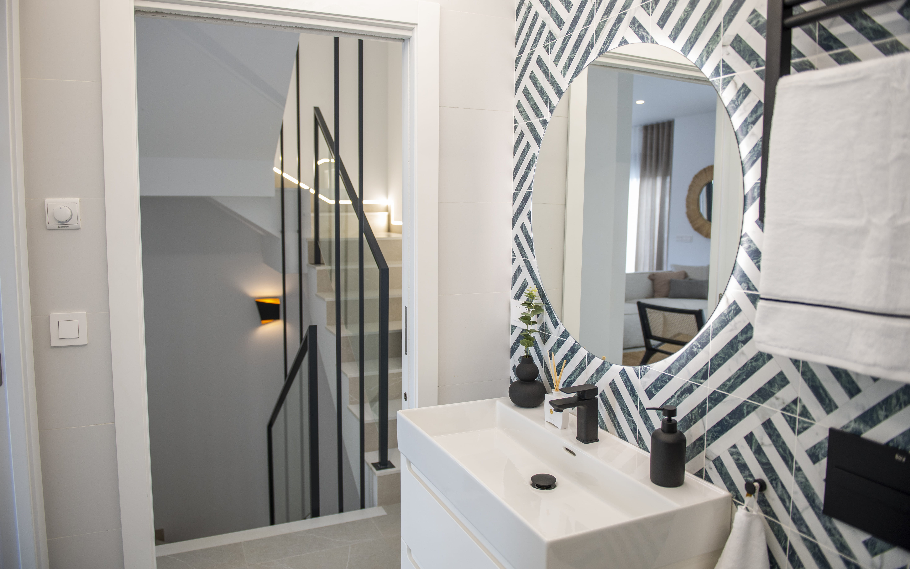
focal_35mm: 25
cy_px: 265
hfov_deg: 72.5
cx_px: 455
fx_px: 620
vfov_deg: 49.2
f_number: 2.8
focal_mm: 24
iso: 500
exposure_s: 1/160
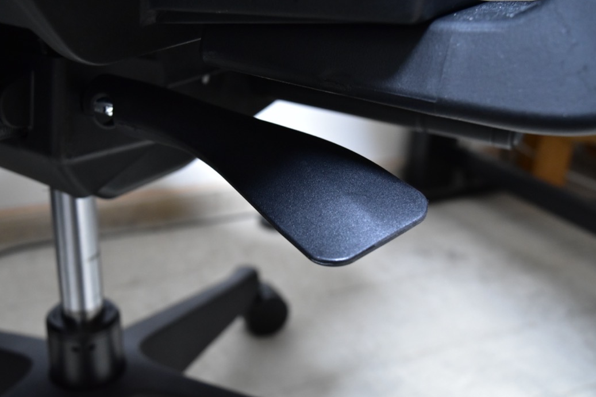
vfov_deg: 33.4
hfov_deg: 48.4
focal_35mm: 40
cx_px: 271
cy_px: 207
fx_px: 662
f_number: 5.6
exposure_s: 1/15
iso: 1600
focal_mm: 24
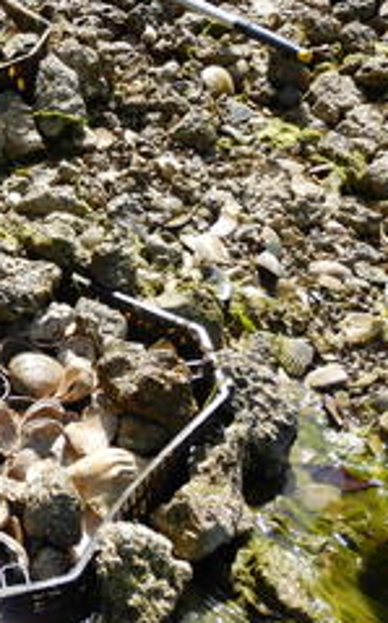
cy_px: 255
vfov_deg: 28.9
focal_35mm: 71
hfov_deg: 17.3
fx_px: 1203
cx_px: -96
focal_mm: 7.2
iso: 125
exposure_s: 1/400
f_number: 4.2
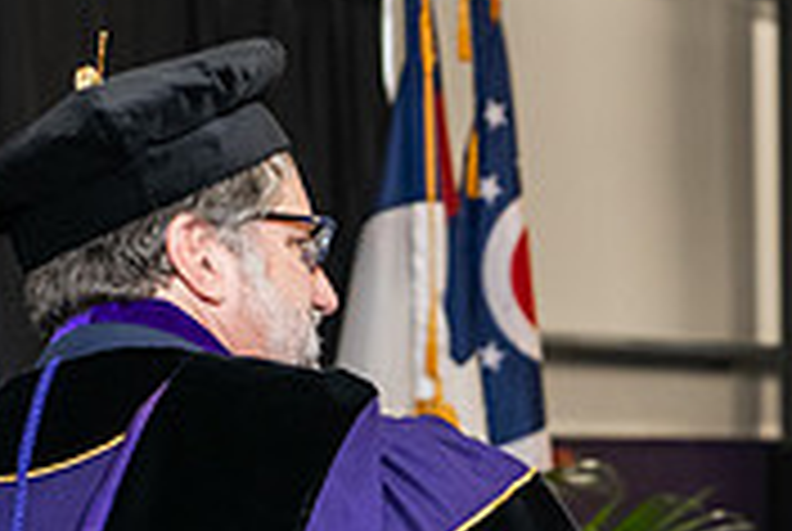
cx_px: 734
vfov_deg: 6.3
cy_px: 547
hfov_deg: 9.4
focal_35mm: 217
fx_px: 4782
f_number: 5
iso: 2000
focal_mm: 66
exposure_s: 1/200
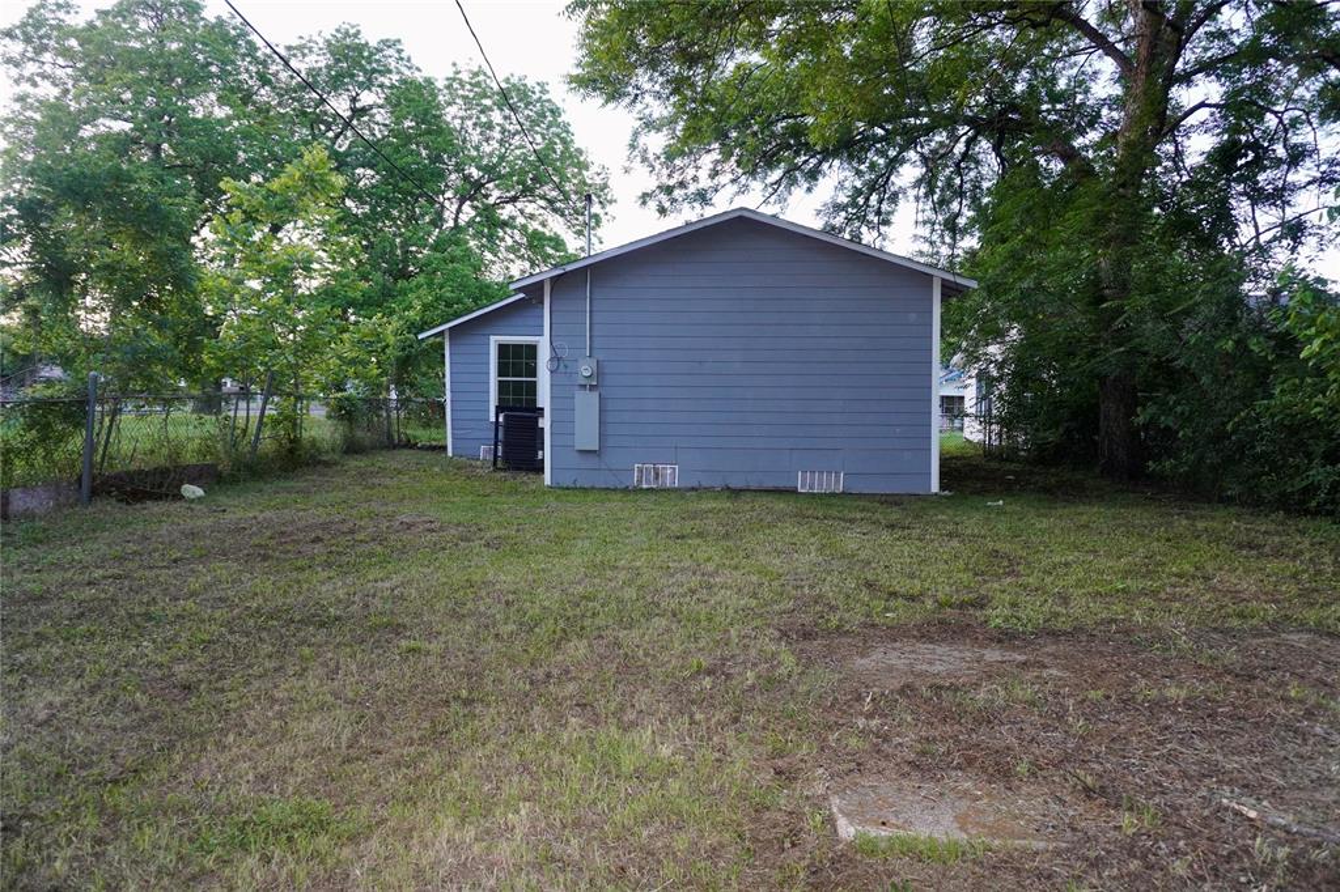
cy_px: 446
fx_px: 893
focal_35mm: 24
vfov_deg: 53.1
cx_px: 670
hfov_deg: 73.8
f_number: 4
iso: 800
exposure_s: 1/160
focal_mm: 16
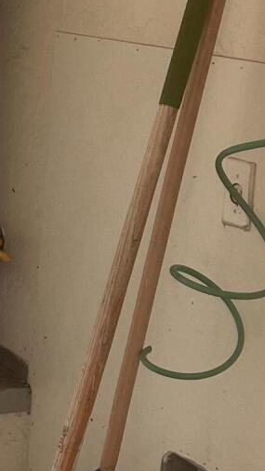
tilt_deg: -11.2
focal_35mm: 112
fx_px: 1398
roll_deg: -2.5
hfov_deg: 10.3
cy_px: 183
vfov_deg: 19.1
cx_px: -173
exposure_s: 1/121
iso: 80
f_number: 1.5
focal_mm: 5.7
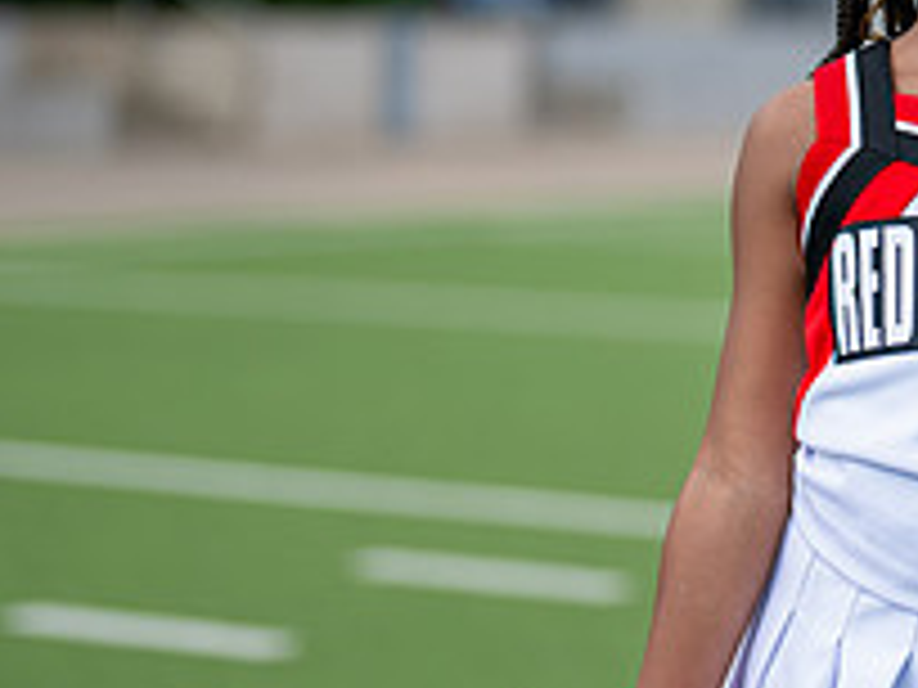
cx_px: 1076
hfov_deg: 11.4
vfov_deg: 8.7
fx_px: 4508
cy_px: 247
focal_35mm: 170
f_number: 1.2
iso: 160
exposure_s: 1/1250
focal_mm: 50
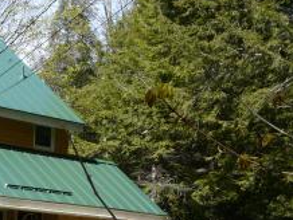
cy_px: 186
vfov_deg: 12.6
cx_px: -95
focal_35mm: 117
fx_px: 991
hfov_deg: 15.9
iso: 100
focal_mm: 7.2
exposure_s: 1/250
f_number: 5.6
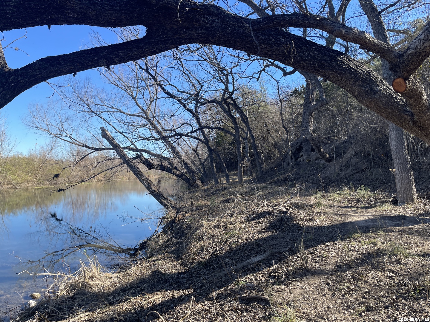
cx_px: 215
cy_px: 161
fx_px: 323
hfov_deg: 67.3
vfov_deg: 53.1
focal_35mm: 26
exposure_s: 1/1289
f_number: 1.6
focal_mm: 4.2
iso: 32
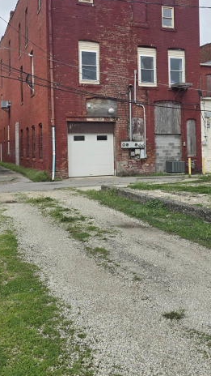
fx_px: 358
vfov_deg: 54.3
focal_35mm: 36
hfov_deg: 32.8
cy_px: 128
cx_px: 103
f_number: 1.7
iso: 12
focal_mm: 6.3
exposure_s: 1/871
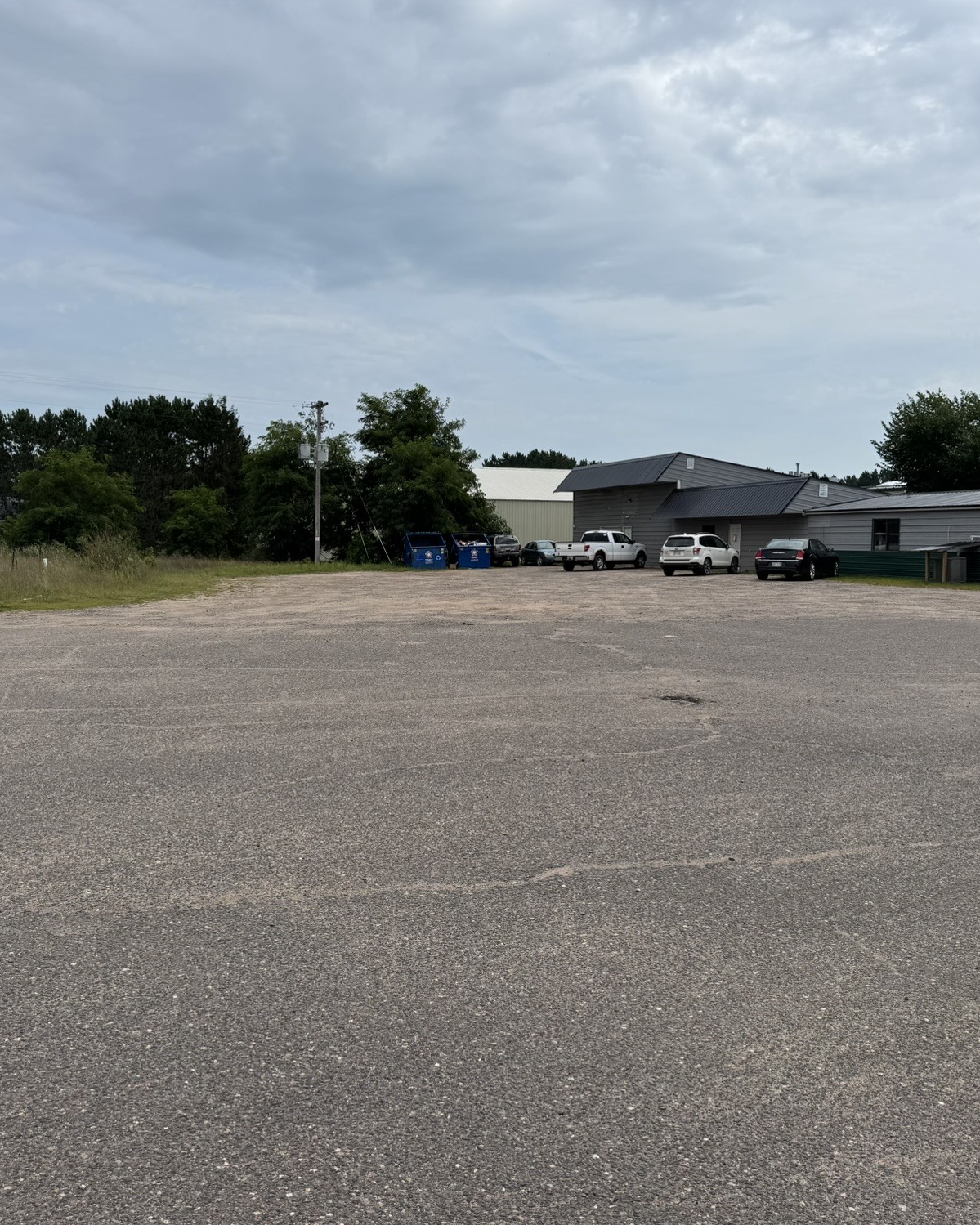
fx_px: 1160
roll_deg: -0.6
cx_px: 429
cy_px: 622
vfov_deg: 55.7
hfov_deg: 45.7
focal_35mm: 32
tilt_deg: -4.6
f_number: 1.78
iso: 80
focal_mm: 6.76
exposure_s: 1/7092
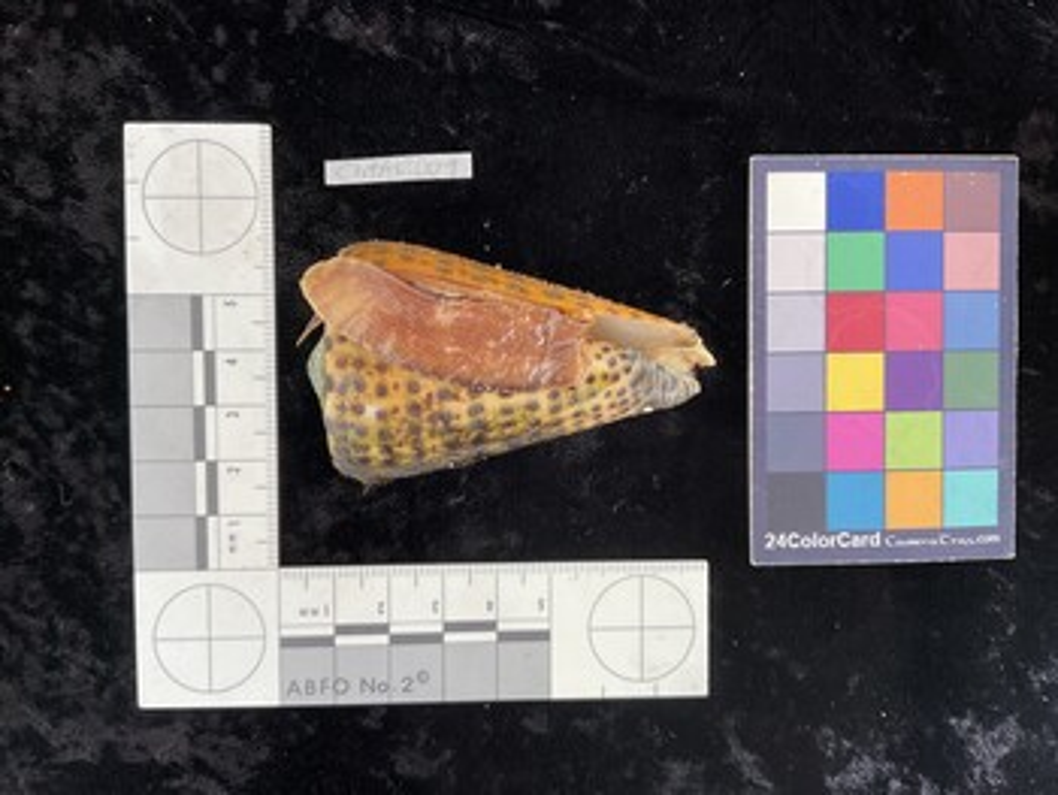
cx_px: 529
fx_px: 887
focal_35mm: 29
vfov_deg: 48.3
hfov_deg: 61.6
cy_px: 398
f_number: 1.8
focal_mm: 3
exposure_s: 1/60
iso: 50
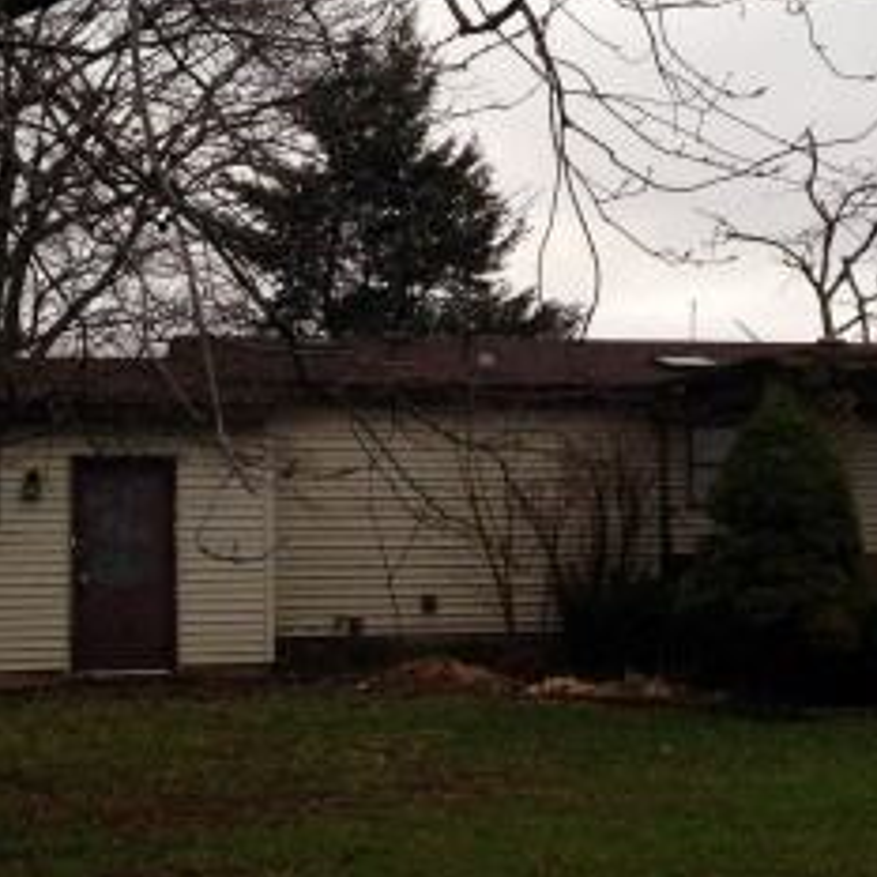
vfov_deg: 21.7
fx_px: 2293
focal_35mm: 80
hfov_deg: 21.6
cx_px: 534
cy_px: 433
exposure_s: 1/120
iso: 50
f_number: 2.4
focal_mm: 4.12
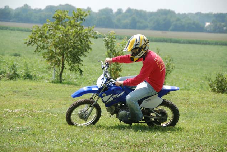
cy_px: 76
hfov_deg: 12.9
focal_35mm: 160
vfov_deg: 8.6
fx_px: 1005
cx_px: 114
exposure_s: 1/500
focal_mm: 105
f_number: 5.6
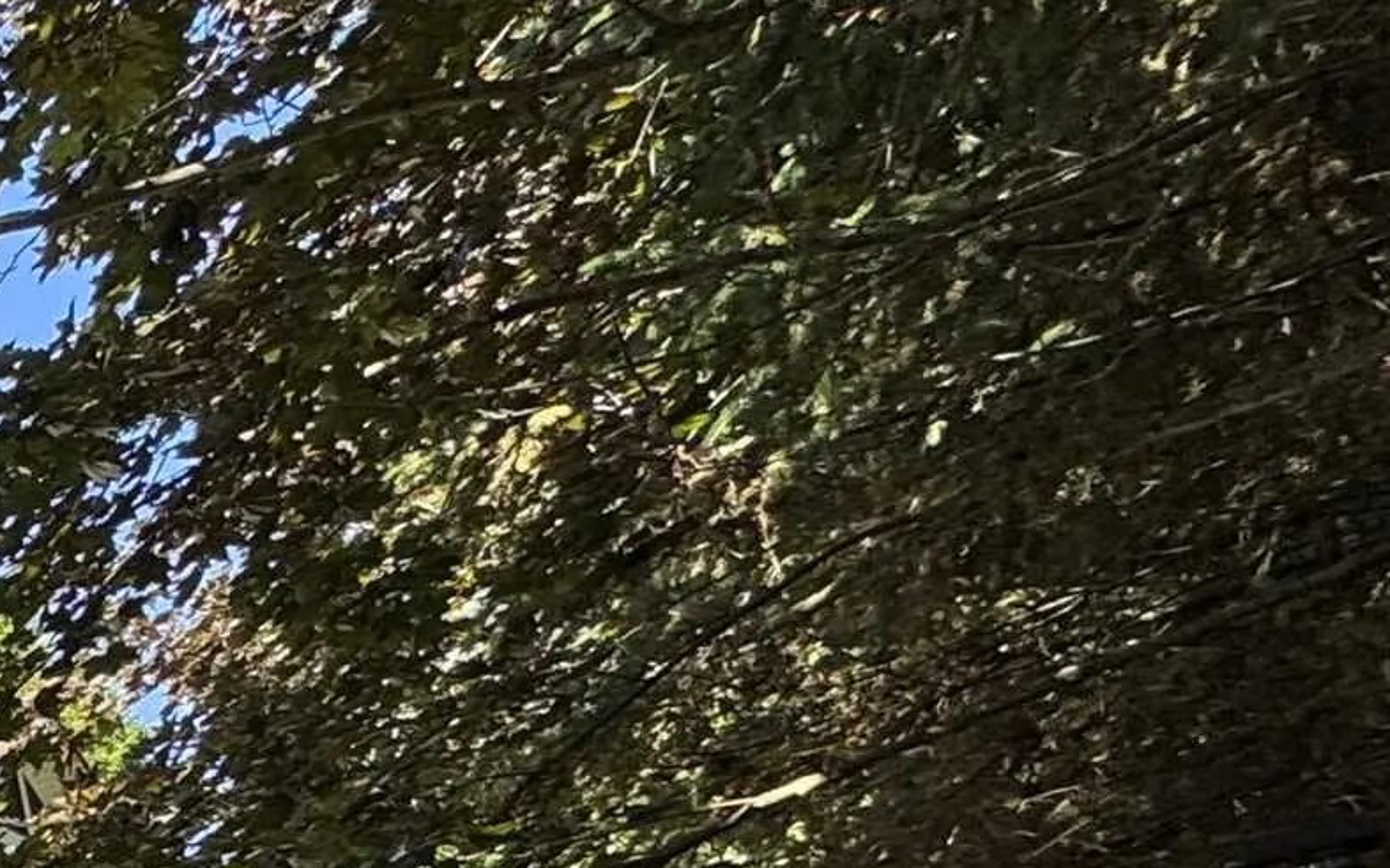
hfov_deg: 20.5
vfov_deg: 18.3
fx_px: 2197
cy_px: 1497
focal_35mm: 58
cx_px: -1256
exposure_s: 1/307
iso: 40
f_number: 2.2
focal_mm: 2.22
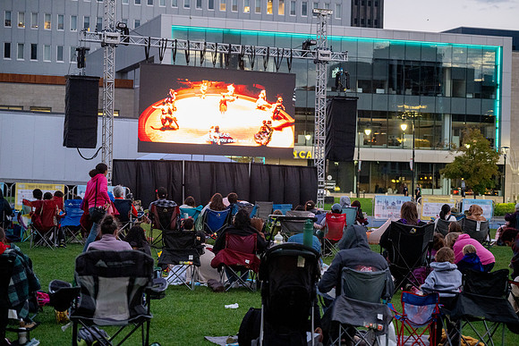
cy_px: 173
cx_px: 260
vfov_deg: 17.5
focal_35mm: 78
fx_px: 1125
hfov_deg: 26.0
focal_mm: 78
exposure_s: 1/160
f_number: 4
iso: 3200
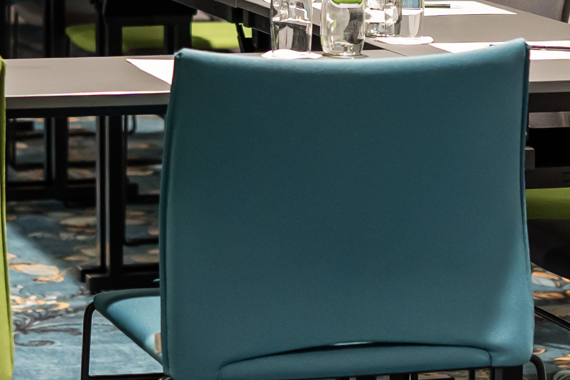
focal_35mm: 198
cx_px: 497
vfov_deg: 6.9
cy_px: -80
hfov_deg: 10.3
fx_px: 3135
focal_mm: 35
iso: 640
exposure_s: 1/200
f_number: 2
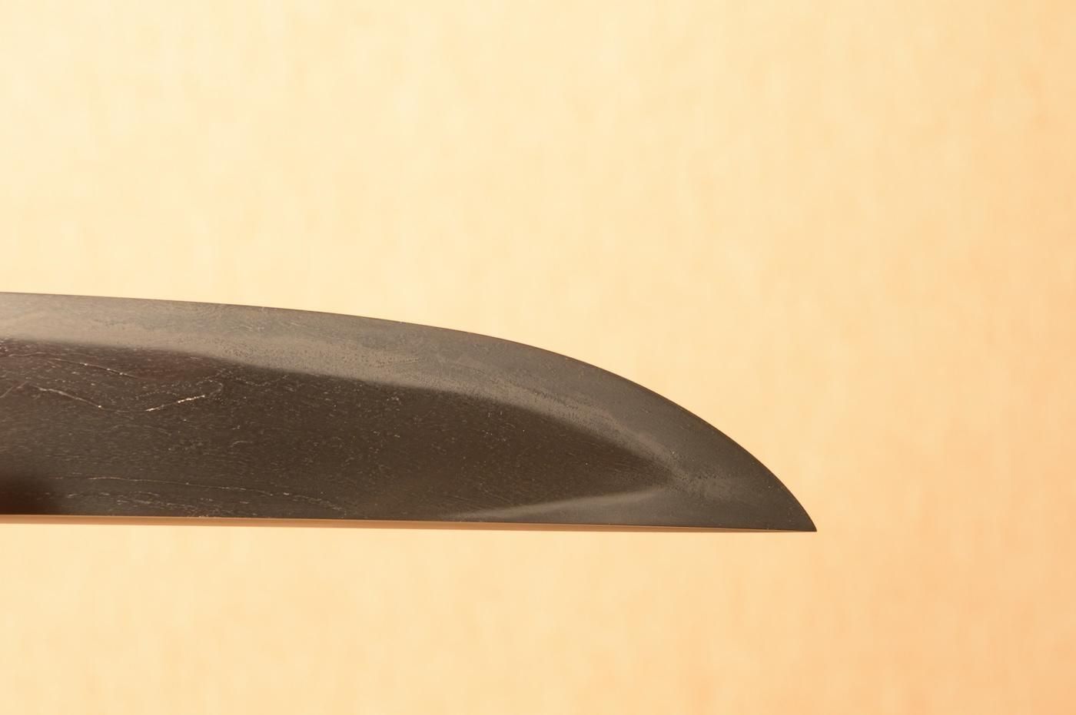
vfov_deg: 9.6
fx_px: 4256
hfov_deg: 14.4
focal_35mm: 142
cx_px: 538
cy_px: 358
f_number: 11
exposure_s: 1/1.6
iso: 400
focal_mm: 95
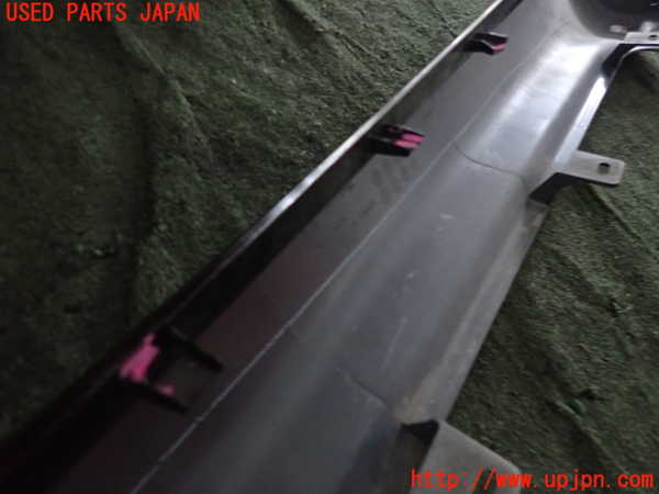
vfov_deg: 54.9
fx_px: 476
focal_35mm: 25
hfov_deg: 69.4
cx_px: 330
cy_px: 247
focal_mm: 4.5
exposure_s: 1/20
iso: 800
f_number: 2
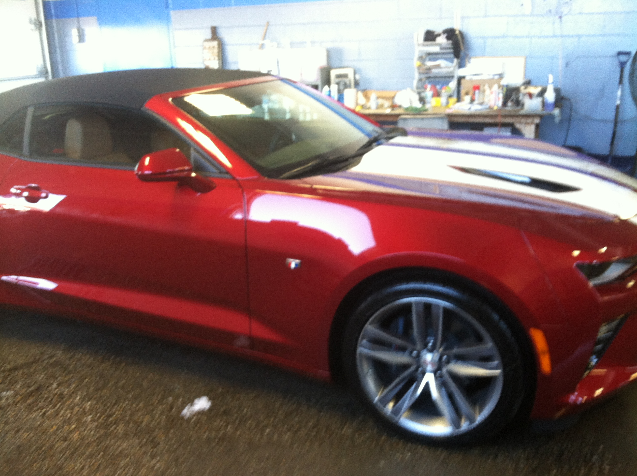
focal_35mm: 35
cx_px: 318
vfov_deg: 40.6
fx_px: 643
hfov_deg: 52.7
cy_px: 238
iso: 125
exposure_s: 1/15
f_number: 2.8
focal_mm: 3.85
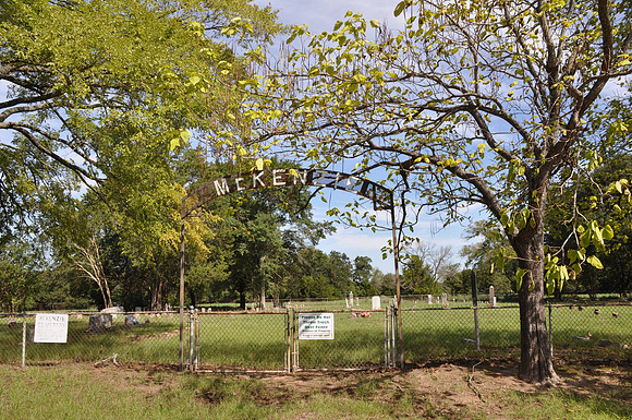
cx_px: 316
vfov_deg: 43.5
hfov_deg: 62.0
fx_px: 526
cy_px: 210
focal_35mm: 30
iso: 200
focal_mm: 20
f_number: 11
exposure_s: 1/125
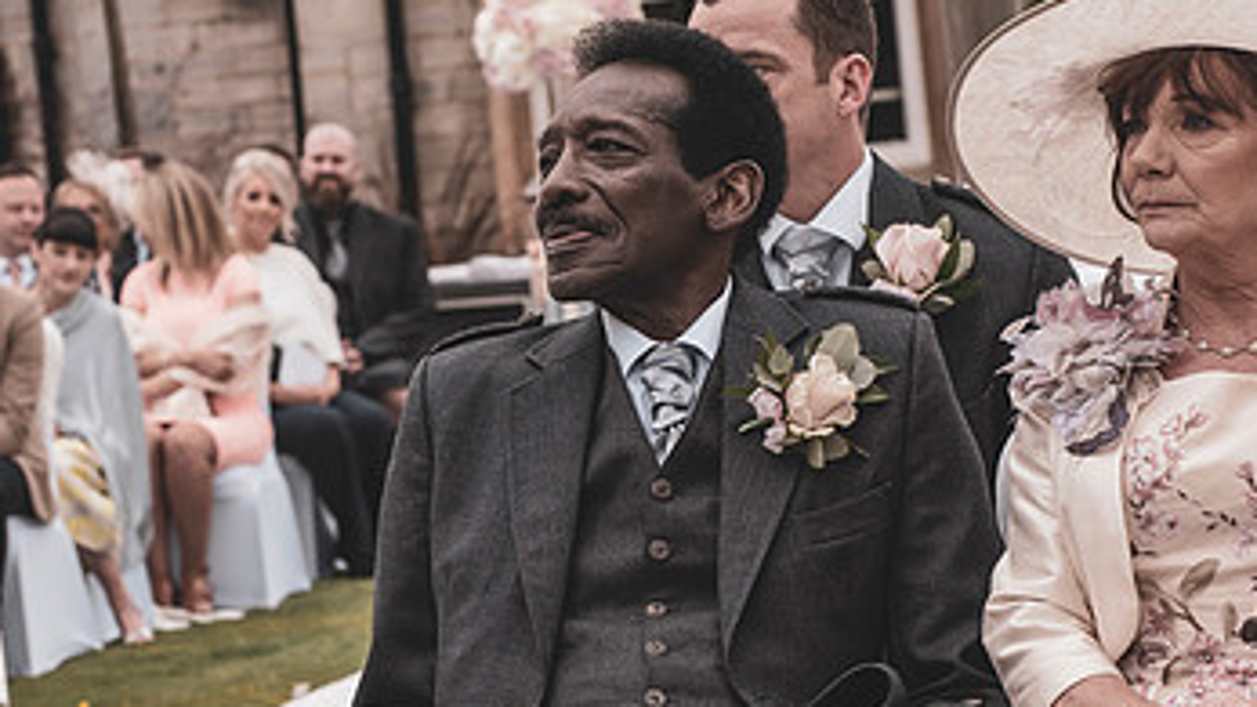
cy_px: 307
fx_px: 5132
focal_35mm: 154
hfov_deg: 13.9
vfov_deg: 7.9
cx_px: 450
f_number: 5.6
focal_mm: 70
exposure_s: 1/800
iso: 500
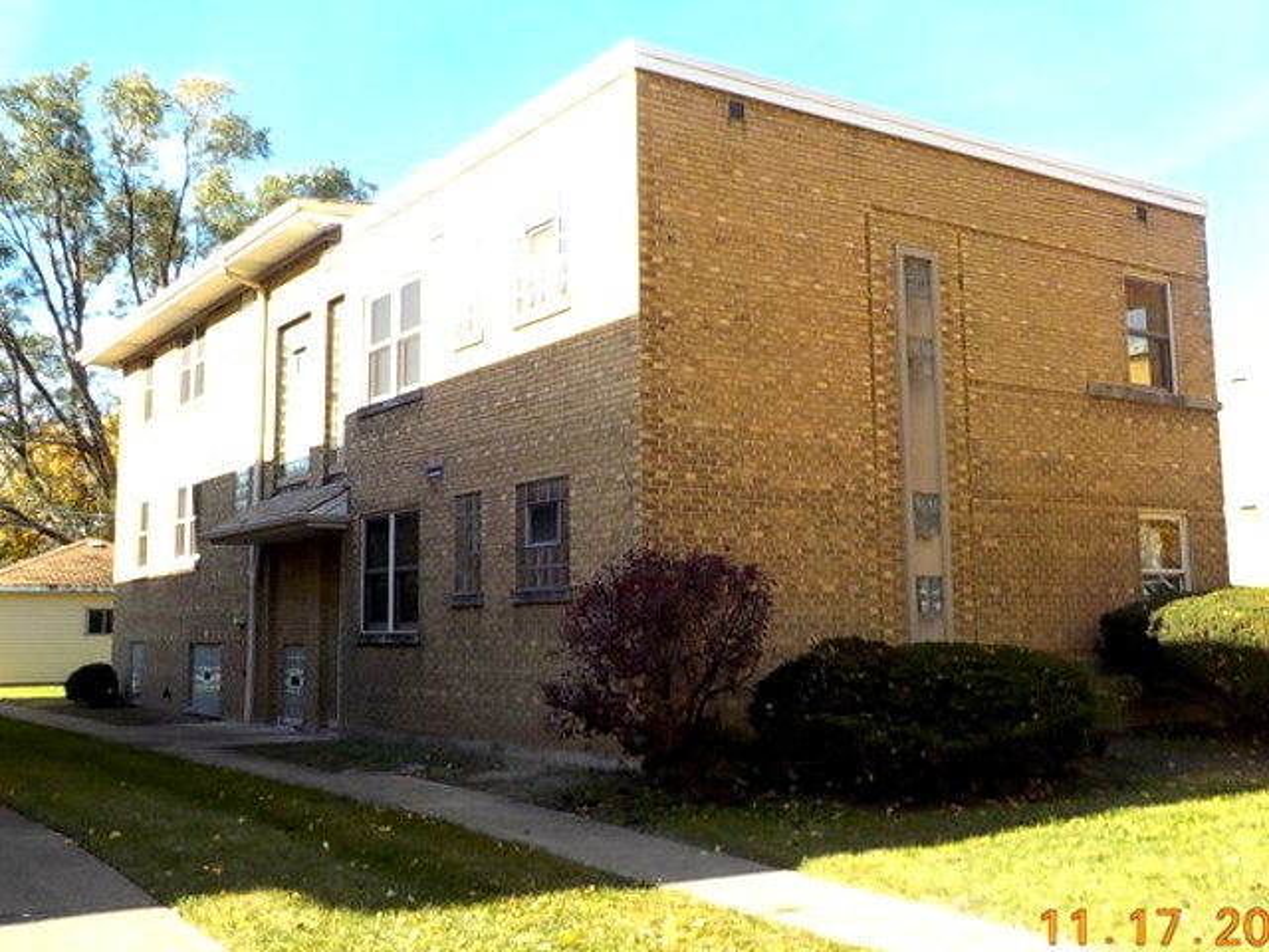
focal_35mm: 30
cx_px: 634
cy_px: 476
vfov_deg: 46.8
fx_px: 1100
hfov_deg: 60.0
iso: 125
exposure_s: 1/500
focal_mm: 4.1
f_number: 3.3
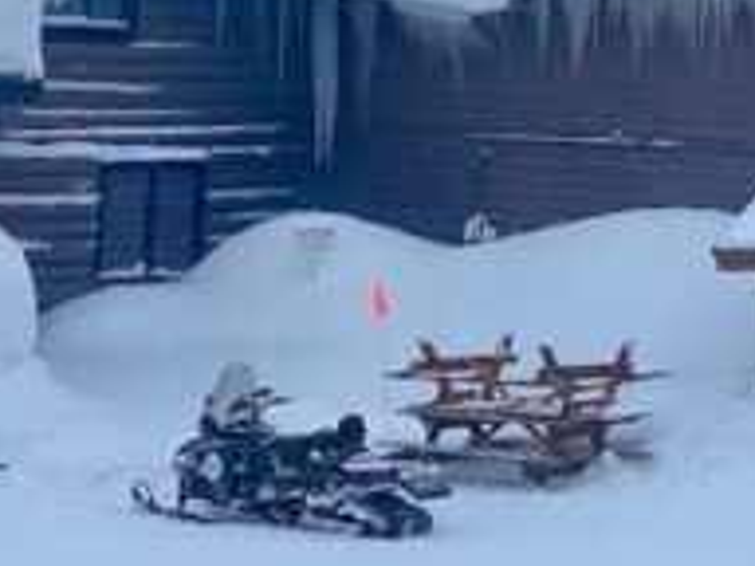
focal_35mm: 217
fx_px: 4733
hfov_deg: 9.1
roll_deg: +2.4
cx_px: 87
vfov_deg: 6.6
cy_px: -566
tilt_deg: +5.2
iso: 20
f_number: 2
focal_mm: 6
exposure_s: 1/428
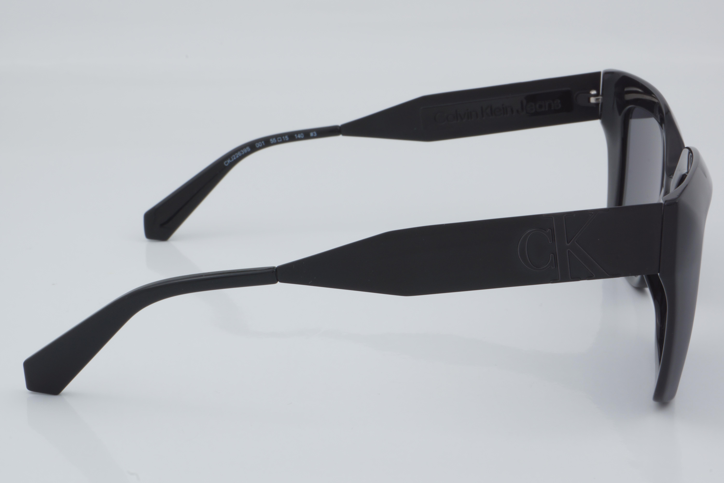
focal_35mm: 75
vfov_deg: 18.2
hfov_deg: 27.0
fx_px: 1508
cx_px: 362
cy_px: 242
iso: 100
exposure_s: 1/4
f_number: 32
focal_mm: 50
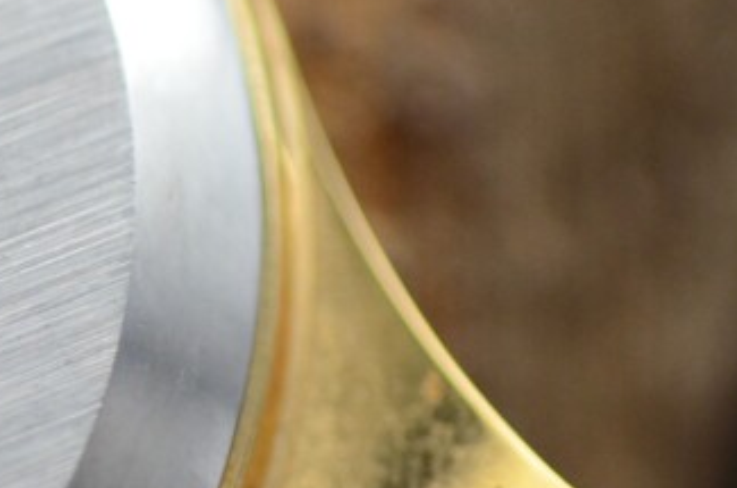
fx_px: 7924
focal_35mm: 388
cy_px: 180
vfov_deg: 3.5
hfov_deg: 5.3
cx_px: -515
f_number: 3.5
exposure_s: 1/400
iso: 800
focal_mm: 60
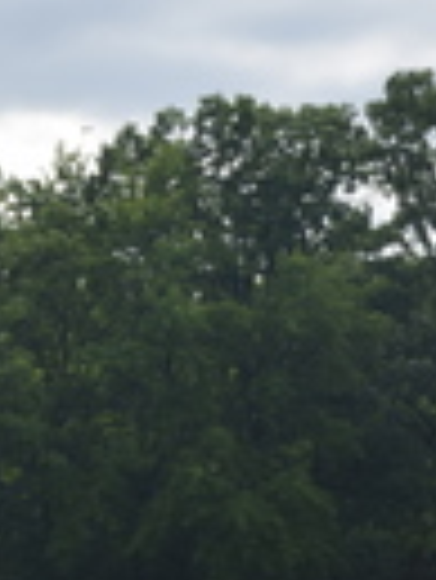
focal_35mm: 339
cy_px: 405
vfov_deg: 5.8
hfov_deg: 4.4
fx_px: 5685
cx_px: 461
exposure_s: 1/200
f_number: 9
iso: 100
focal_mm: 55
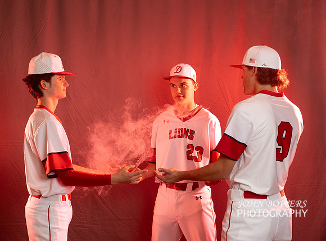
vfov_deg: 18.1
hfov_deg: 24.4
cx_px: 169
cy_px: 99
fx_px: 755
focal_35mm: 81
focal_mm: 62
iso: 320
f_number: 6.3
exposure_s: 1/200
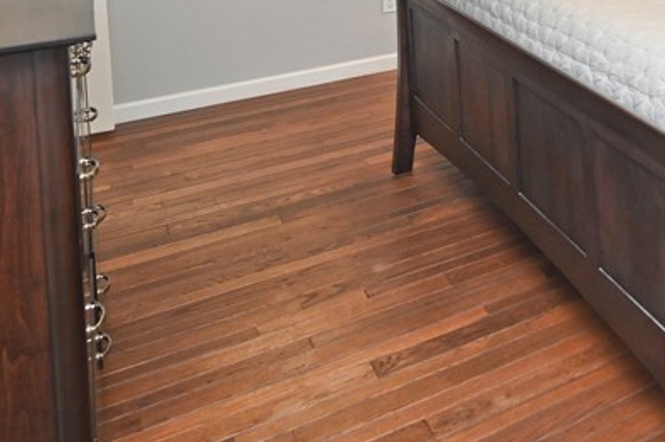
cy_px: -138
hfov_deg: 38.8
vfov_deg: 25.9
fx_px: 812
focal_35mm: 44
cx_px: 684
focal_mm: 16
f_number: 4
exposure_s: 1/60
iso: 800
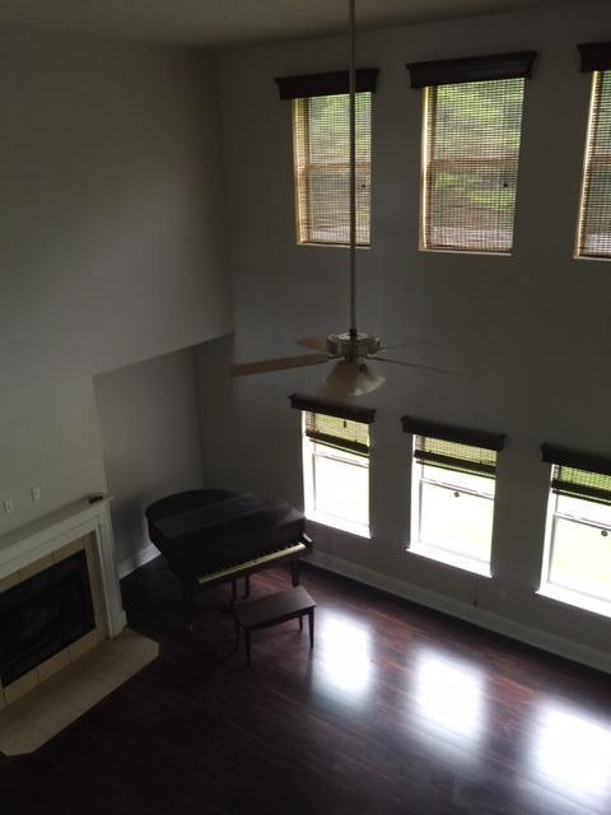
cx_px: 306
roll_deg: +2.0
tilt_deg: -19.0
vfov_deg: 61.7
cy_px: 408
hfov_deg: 48.2
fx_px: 682
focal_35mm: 29
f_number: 2.2
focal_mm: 4.15
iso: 80
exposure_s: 1/15
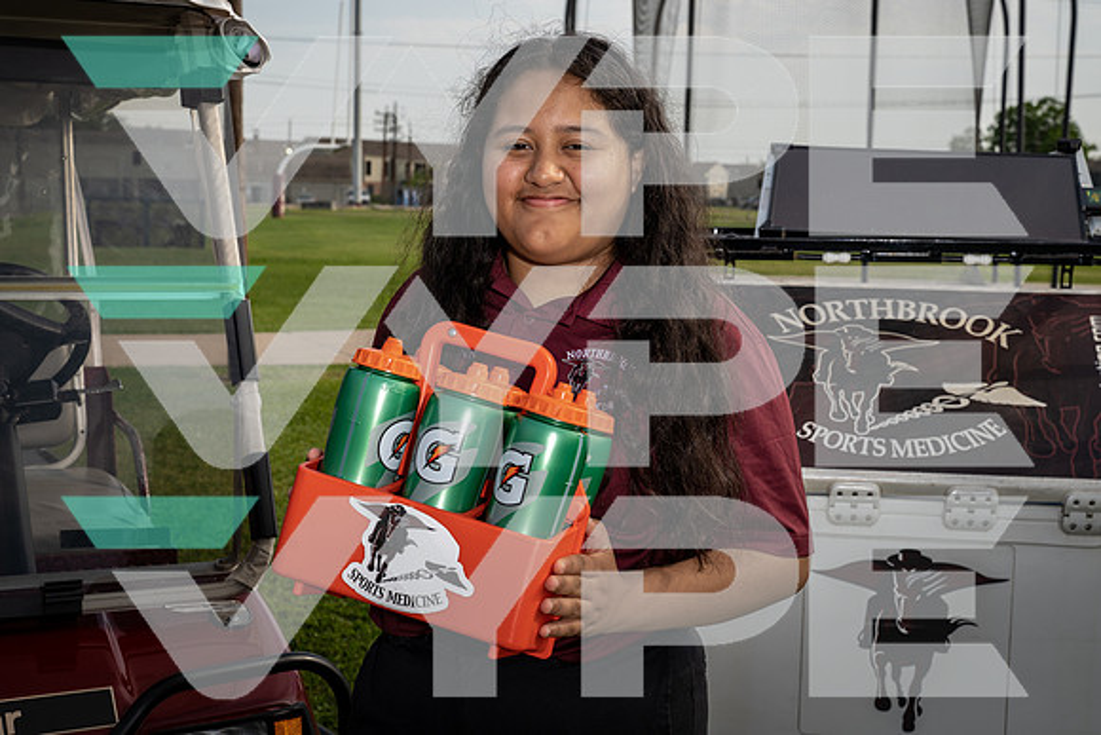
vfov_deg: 25.5
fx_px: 1621
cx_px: 550
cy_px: 368
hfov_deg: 37.5
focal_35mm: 53
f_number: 9
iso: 160
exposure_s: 1/250
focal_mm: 53
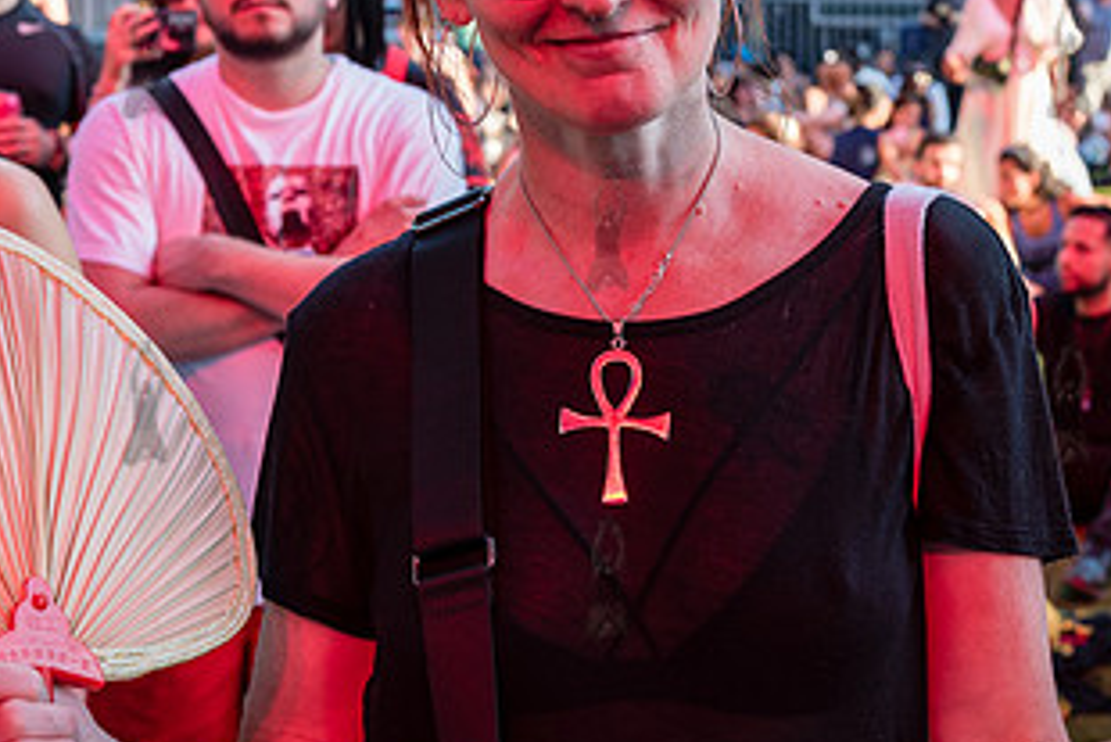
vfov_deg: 19.1
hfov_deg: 28.4
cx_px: 606
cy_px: 228
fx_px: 2192
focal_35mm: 71
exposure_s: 1/250
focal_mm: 38
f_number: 4.5
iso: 400
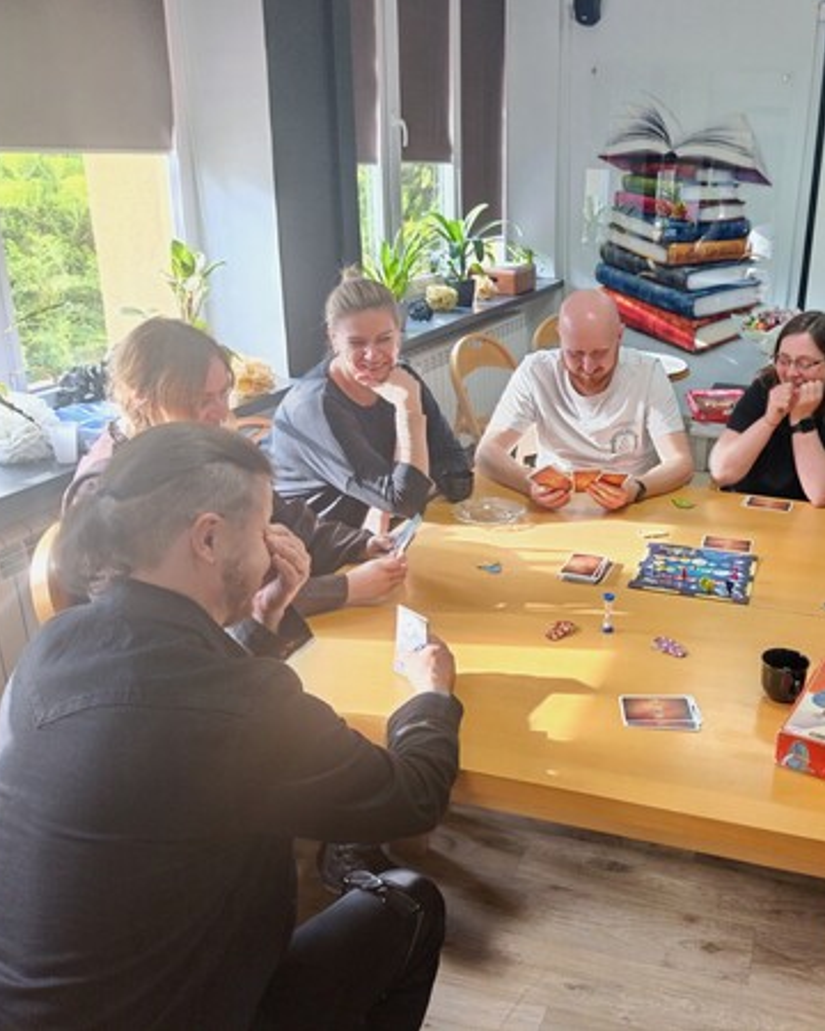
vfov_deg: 58.8
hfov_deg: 46.7
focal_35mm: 30
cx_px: 619
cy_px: 516
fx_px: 916
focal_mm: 6.11
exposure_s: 1/100
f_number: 1.65
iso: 789
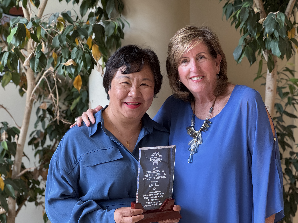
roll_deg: -0.3
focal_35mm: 77
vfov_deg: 19.1
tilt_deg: -2.7
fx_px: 663
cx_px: 149
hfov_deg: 25.3
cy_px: 112
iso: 400
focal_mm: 9
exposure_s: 1/60
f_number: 2.8
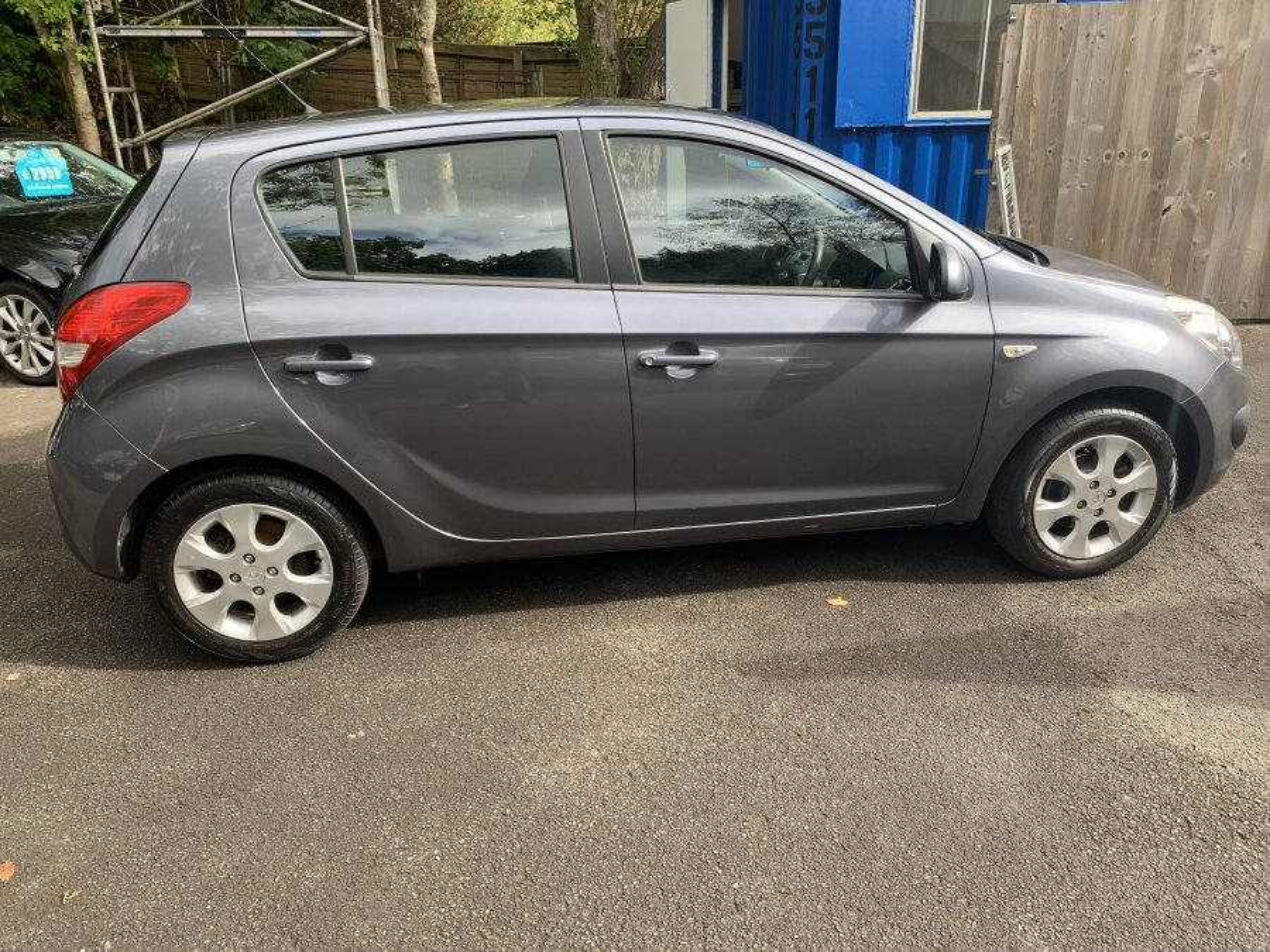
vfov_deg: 53.1
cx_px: 635
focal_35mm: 26
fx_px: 954
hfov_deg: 67.3
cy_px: 476
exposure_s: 1/260
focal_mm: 4.25
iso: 25
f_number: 1.8
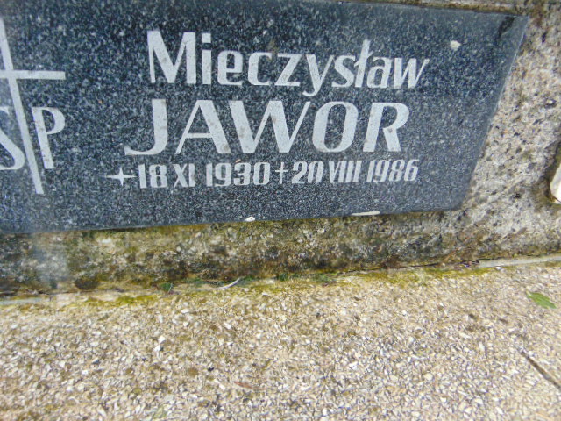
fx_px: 405
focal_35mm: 25
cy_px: 210
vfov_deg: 54.9
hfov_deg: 69.4
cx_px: 280
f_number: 3
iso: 160
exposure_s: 1/30
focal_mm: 4.5
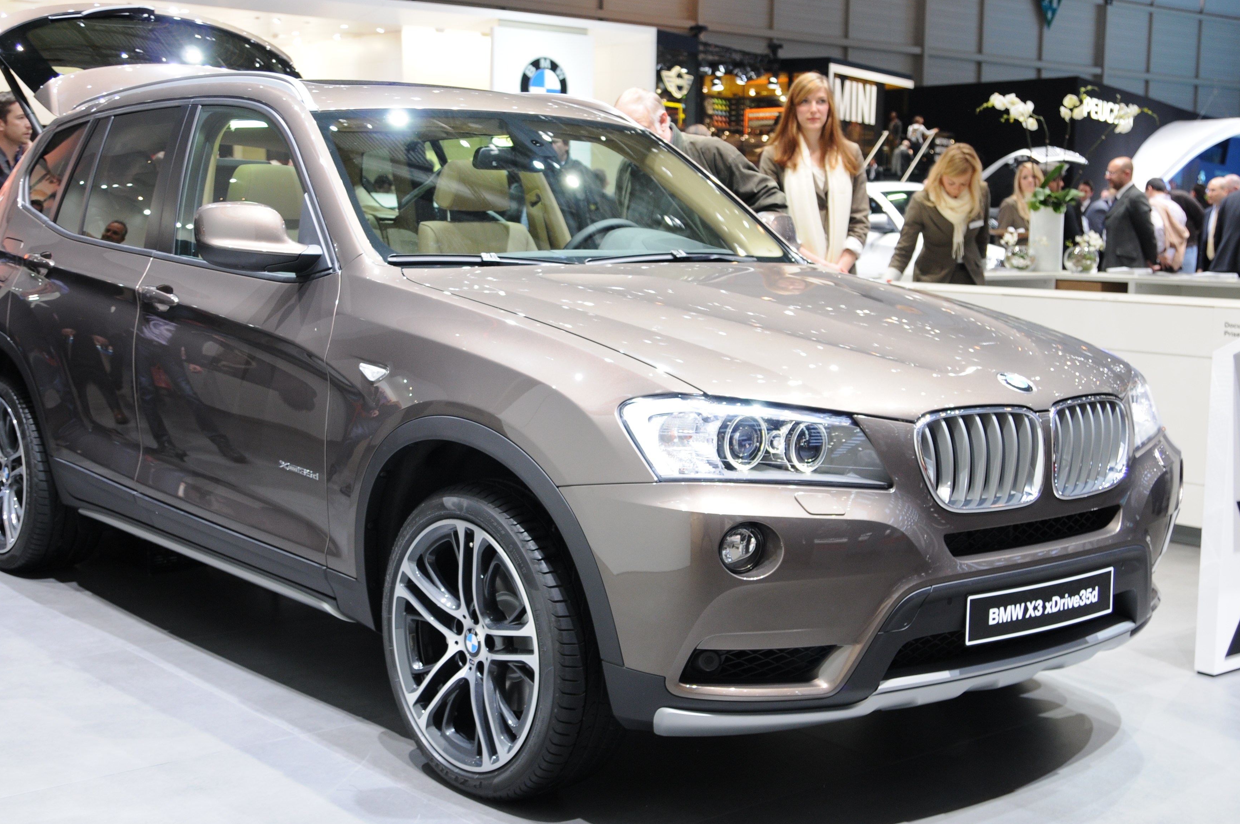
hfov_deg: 41.2
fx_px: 1651
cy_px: 384
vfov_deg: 28.0
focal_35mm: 48
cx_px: 599
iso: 400
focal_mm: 26
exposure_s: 1/125
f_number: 5.6
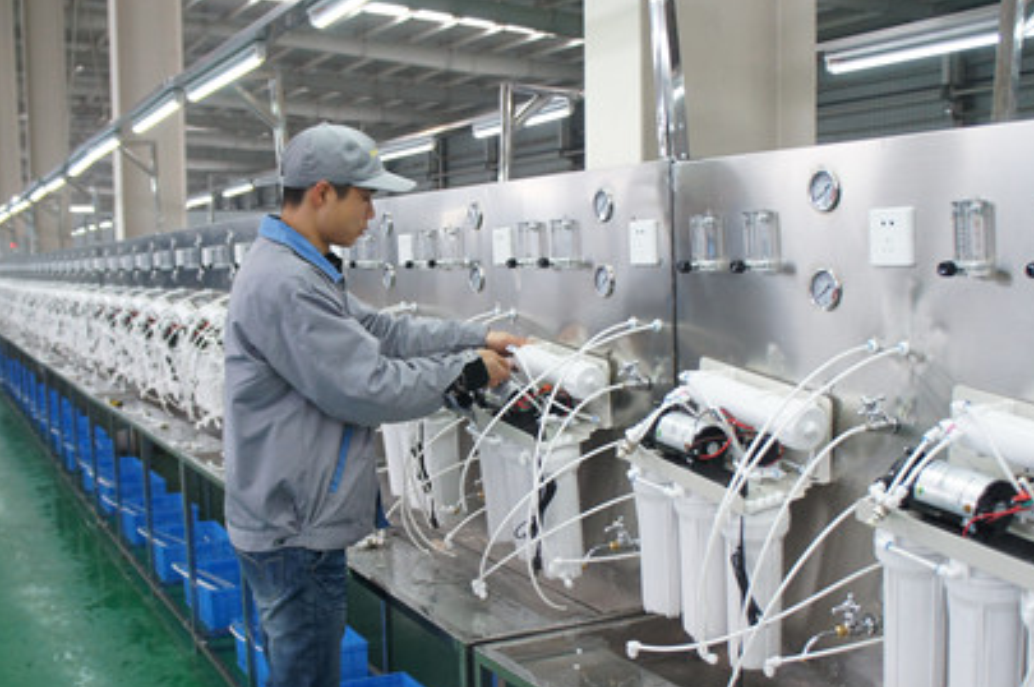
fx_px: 1147
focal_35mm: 40
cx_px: 511
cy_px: 455
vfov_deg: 33.1
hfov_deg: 48.5
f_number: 4
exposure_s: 1/160
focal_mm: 18
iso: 1000
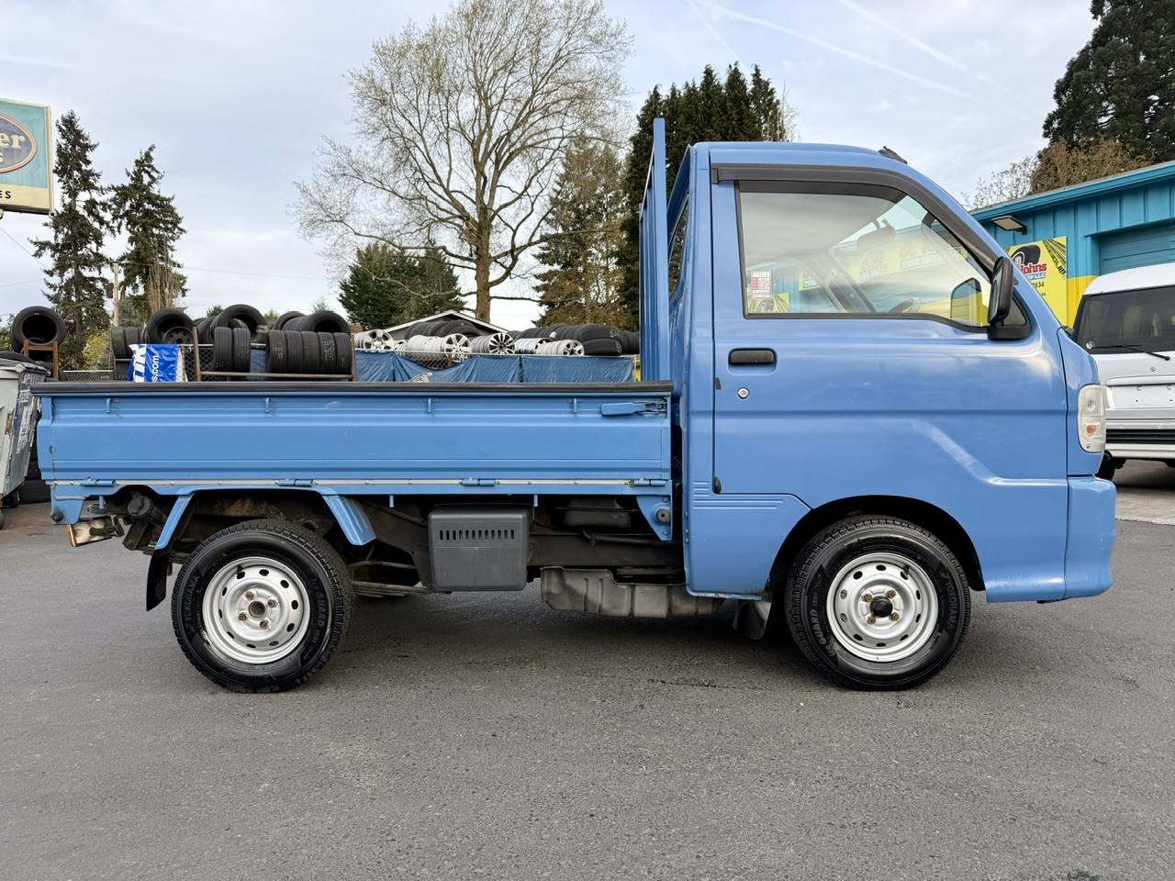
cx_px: 588
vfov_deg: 56.8
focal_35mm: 24
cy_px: 440
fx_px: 815
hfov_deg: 71.6
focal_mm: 6.76
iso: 80
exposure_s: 1/660
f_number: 1.78
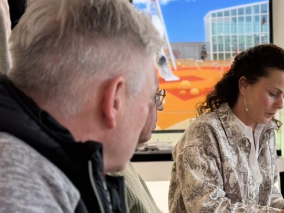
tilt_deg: -4.7
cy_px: 157
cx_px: 231
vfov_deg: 16.2
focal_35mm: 91
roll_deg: +1.8
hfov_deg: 21.3
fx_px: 747
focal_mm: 6.76
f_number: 1.78
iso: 200
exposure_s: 1/50
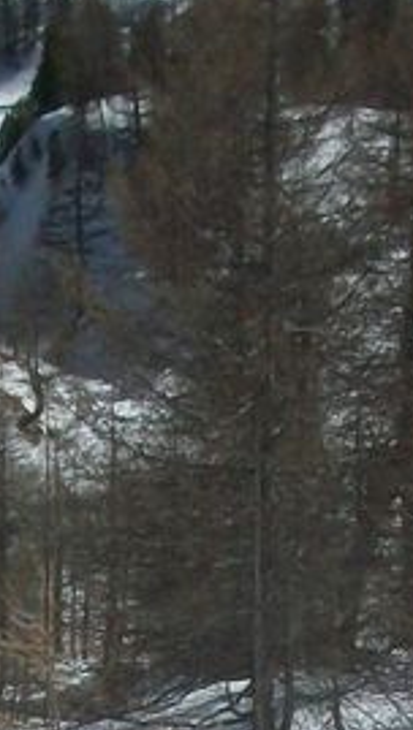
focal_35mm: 165
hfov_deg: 7.4
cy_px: 1096
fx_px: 3201
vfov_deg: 12.4
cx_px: 302
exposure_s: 1/1401
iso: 80
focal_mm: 5.7
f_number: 5.5
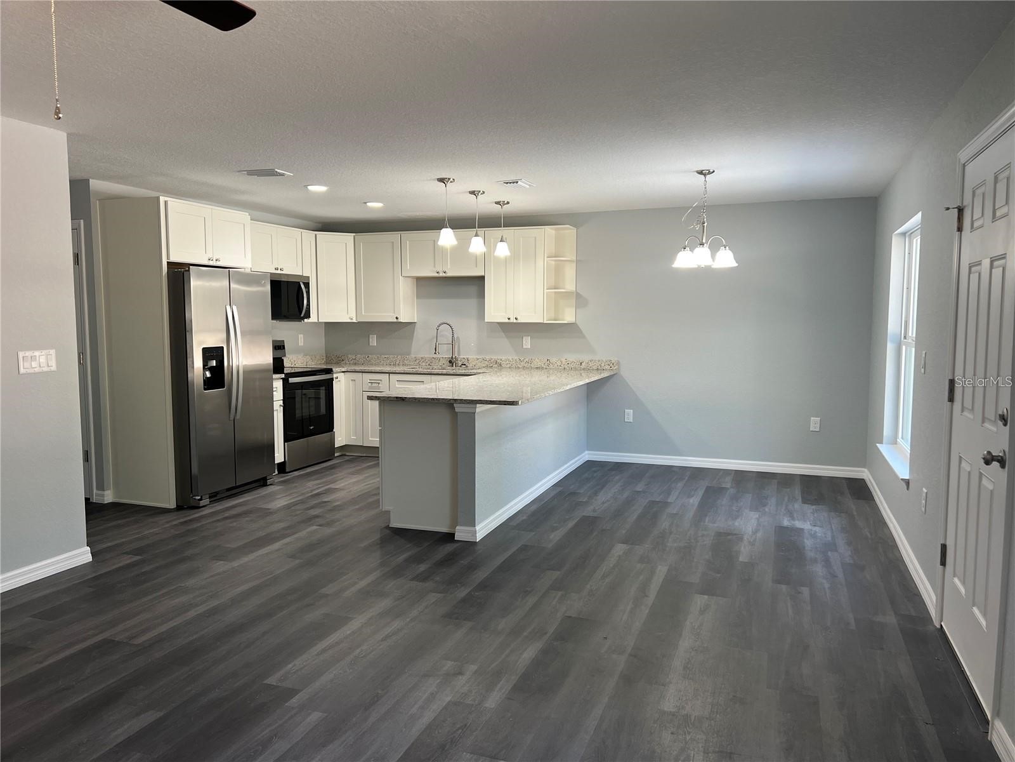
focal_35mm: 26
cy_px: 381
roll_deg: +0.1
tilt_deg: -4.6
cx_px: 508
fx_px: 762
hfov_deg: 67.3
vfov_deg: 53.1
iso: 100
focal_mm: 5.7
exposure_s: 1/120
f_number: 1.5
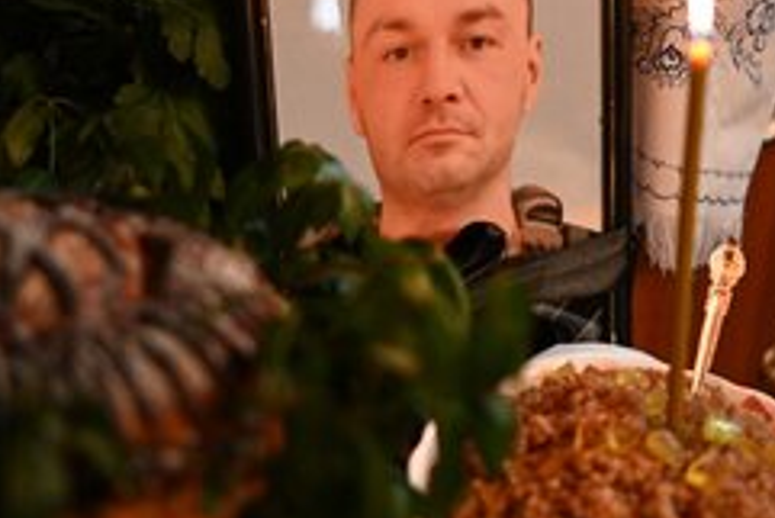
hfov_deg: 34.4
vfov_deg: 23.4
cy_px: 204
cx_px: 460
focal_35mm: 58
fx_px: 1249
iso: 3200
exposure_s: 1/250
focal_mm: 35
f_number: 1.8
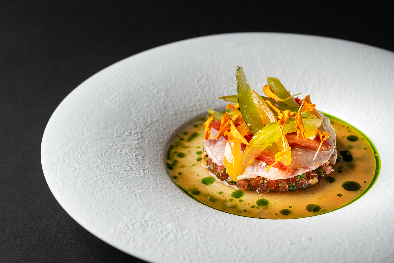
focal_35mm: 75
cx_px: 197
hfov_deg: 27.0
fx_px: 821
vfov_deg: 18.2
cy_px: 132
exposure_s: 1/125
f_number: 5.6
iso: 80
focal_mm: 50
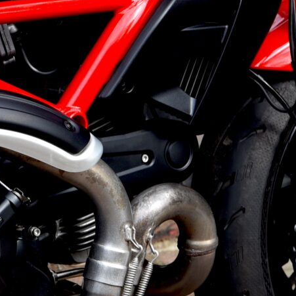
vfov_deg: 6.3
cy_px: 124
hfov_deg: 6.2
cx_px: -163
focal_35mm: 280
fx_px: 2709
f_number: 5.6
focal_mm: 58
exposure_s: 1/125
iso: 100
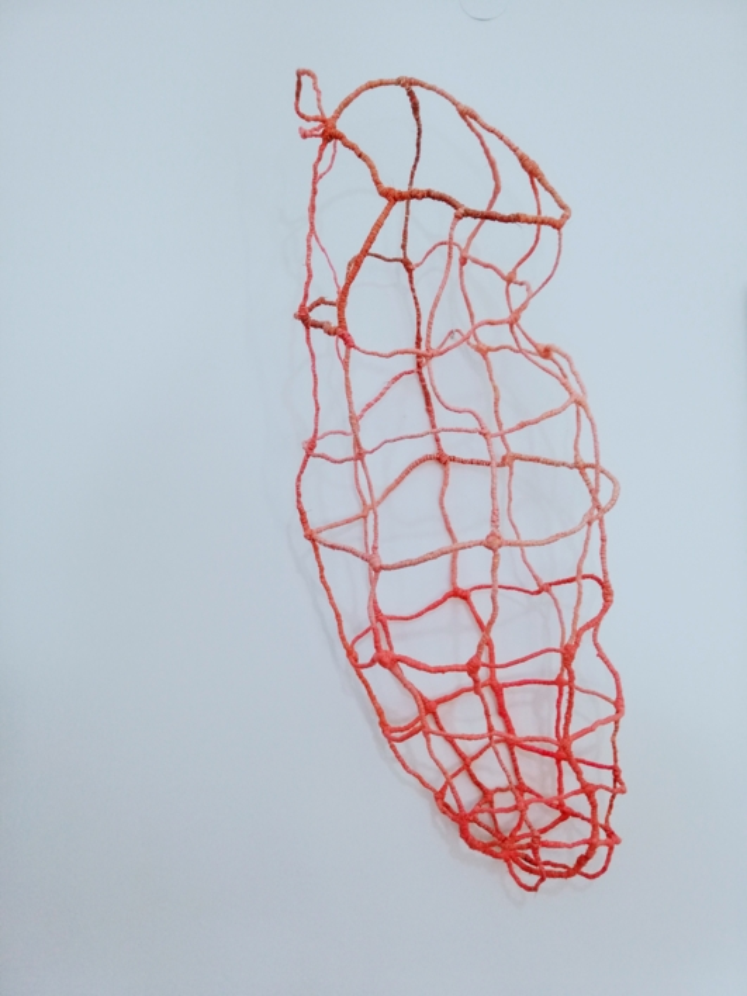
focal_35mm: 26
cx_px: 374
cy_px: 498
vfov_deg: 67.3
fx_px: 748
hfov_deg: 53.1
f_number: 2.2
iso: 125
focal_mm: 3.81
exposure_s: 1/33.3
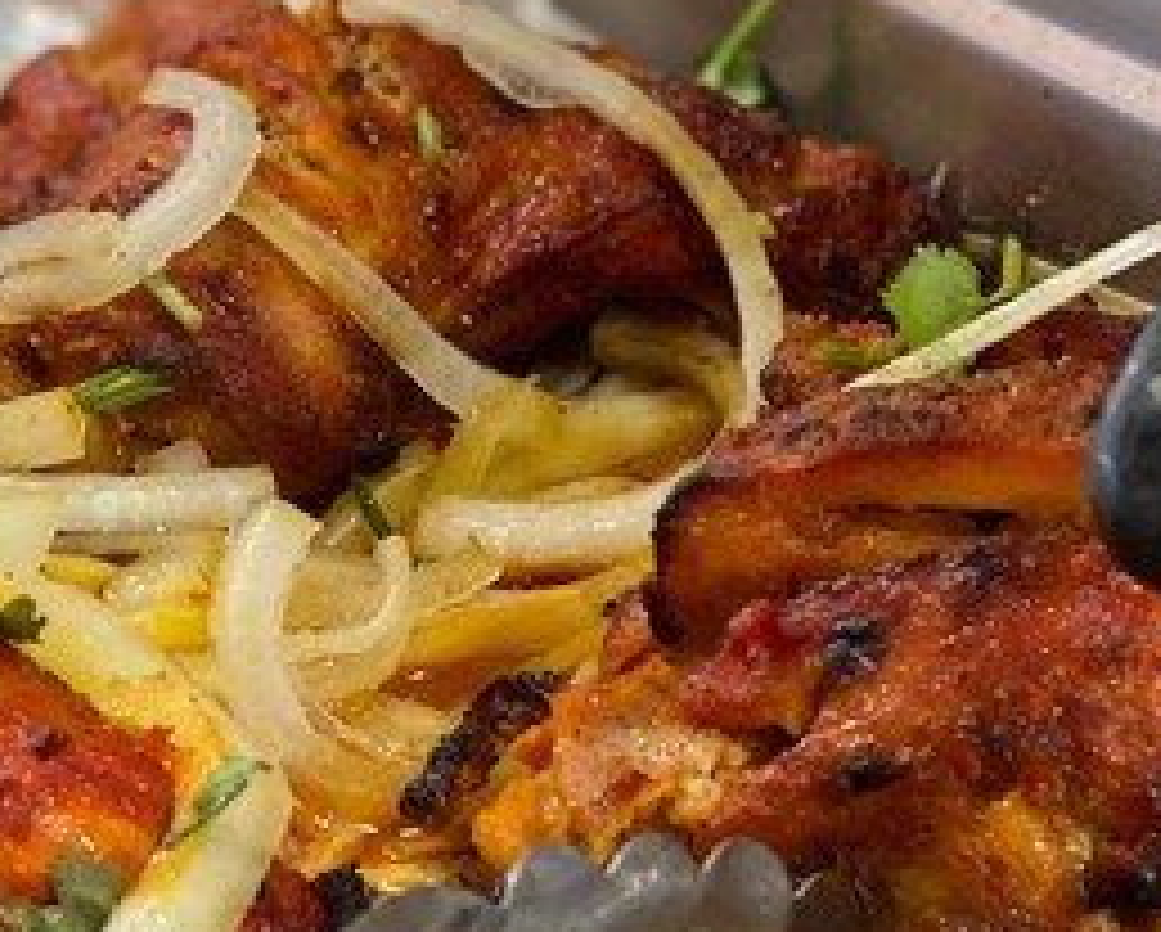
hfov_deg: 12.7
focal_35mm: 151
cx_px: 216
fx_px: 5194
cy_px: 450
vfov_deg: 10.2
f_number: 2
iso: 200
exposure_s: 1/120
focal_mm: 6
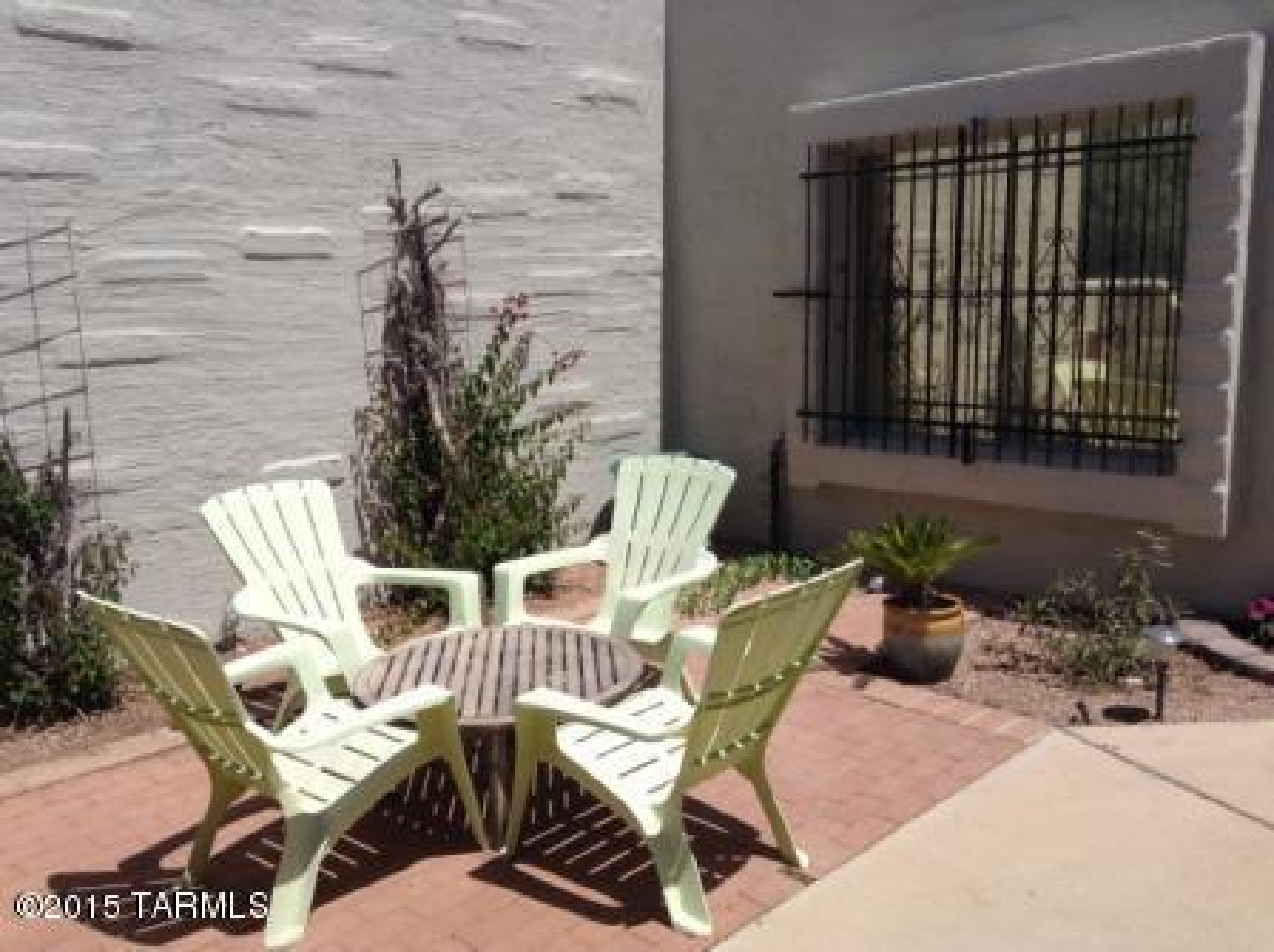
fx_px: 1213
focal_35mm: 33
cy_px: 476
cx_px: 637
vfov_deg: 42.9
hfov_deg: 55.4
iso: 25
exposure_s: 1/1704
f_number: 2.4
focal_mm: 3.3
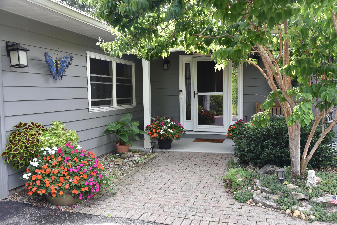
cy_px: 112
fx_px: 300
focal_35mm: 32
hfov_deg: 58.7
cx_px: 168
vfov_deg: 41.1
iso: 400
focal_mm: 32
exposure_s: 1/125
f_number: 5.6
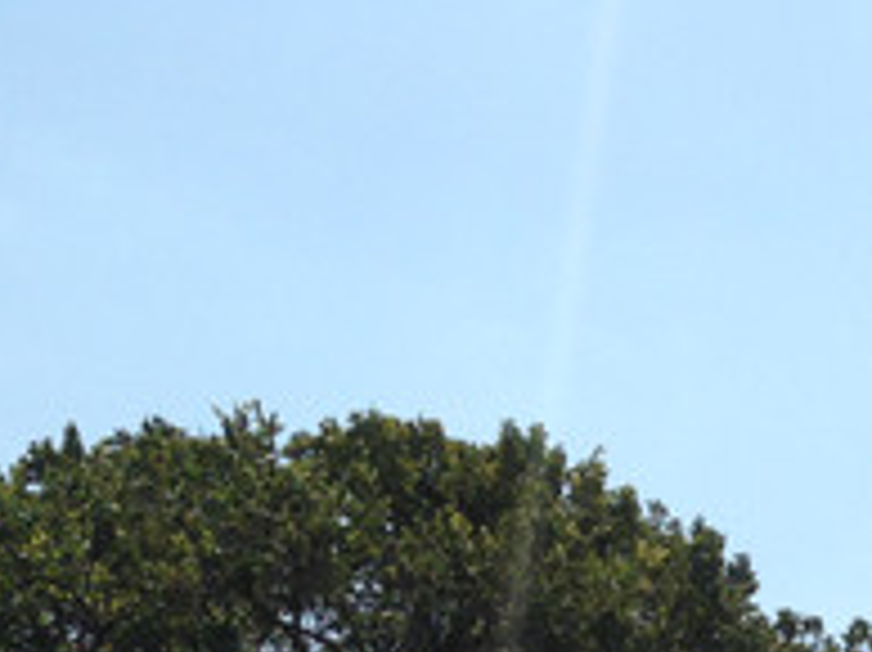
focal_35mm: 109
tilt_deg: +2.8
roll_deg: +0.8
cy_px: 1039
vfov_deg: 12.7
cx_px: 939
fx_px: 2742
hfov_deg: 17.5
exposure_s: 1/2710
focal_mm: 4.12
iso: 50
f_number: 2.4
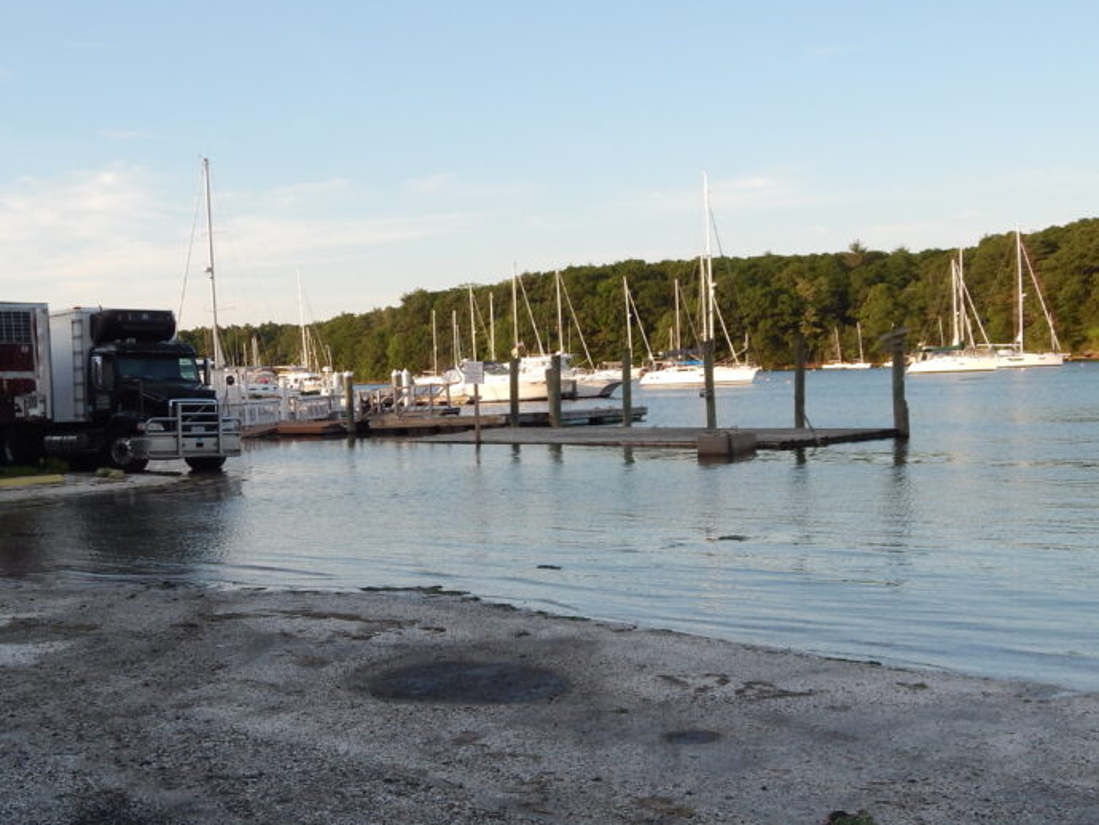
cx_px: 433
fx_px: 1461
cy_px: 527
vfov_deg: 31.4
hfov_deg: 41.0
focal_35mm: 46
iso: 125
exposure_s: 1/500
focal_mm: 5.6
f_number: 3.2
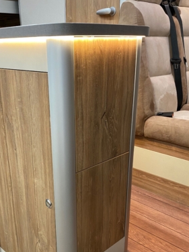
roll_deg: +2.0
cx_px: 71
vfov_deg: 49.6
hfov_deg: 38.4
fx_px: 270
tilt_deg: -20.4
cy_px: 159
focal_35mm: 37
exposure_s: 1/50
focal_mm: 4.25
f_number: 1.8
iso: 200
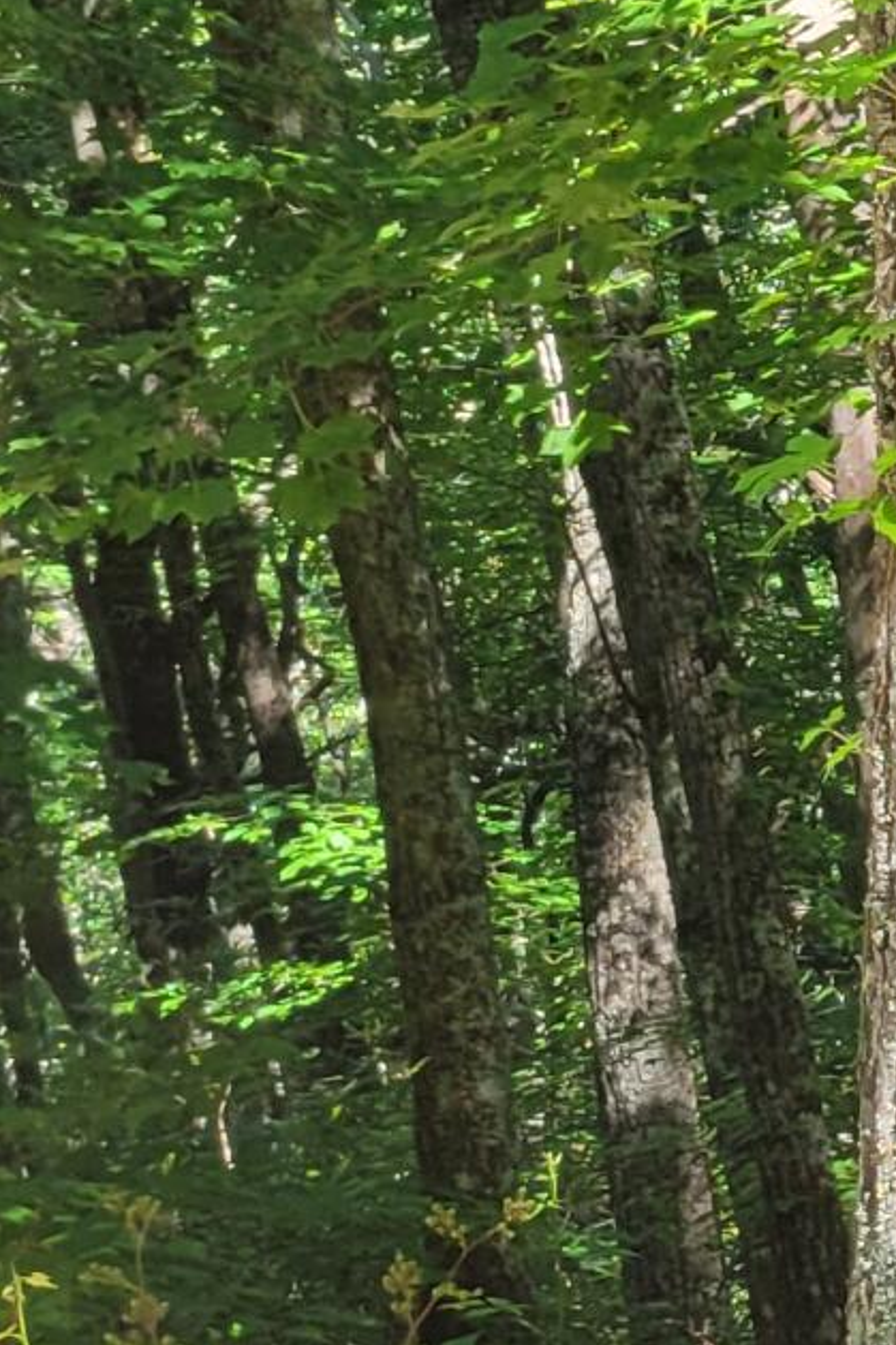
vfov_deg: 15.9
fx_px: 4818
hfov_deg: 8.1
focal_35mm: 129
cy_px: 742
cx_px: 3171
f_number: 1.8
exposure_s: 1/160
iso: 40
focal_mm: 5.4
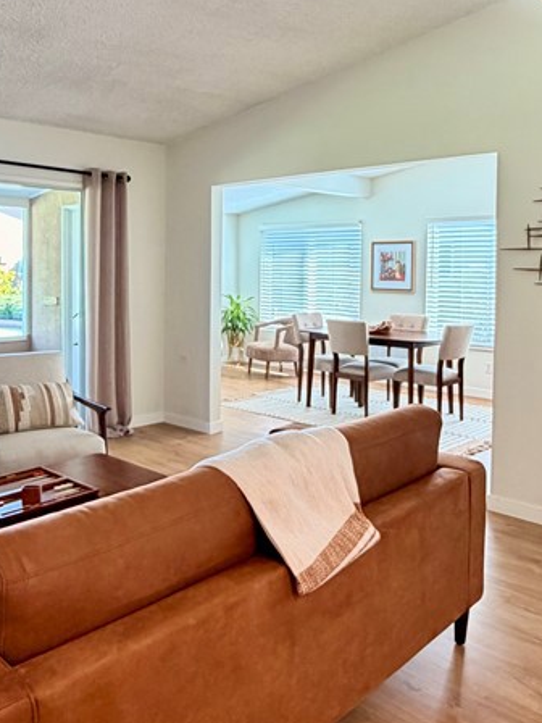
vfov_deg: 56.5
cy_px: 295
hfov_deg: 44.2
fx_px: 668
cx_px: 276
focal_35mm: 32
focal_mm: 2.22
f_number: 2.2
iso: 250
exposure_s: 1/60
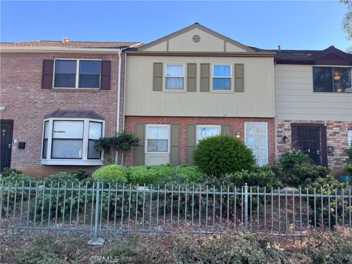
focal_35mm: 26
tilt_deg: +4.4
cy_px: 132
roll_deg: -1.1
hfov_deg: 67.3
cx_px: 176
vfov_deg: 53.1
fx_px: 264
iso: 50
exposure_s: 1/524
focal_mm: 5.1
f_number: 1.6
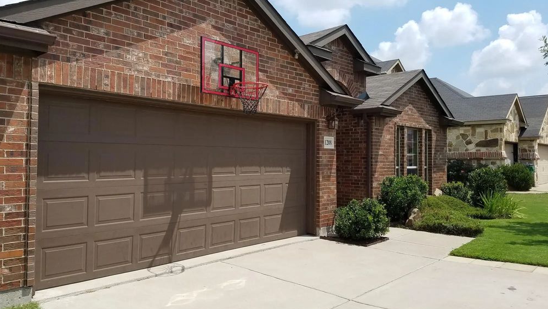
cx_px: 277
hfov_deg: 66.1
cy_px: 140
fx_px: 421
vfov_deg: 40.2
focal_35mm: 29
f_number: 1.7
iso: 50
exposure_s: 1/2936
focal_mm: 4.2
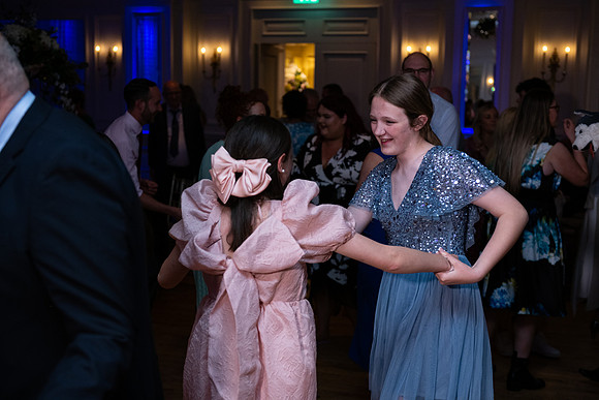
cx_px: 300
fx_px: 865
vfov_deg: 26.0
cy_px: 200
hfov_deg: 38.2
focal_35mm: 52
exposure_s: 1/160
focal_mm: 52
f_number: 3.5
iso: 640
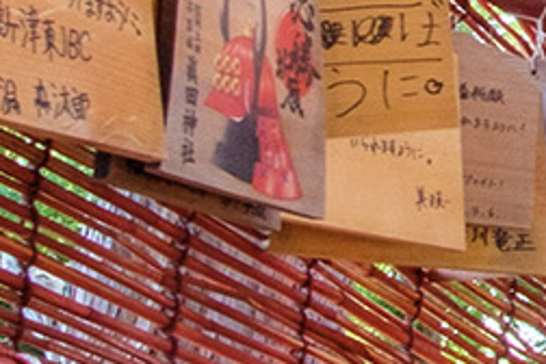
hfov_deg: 8.0
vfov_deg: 6.2
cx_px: 1658
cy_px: 41
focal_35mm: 221
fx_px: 3352
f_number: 5
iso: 640
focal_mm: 19
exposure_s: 1/25
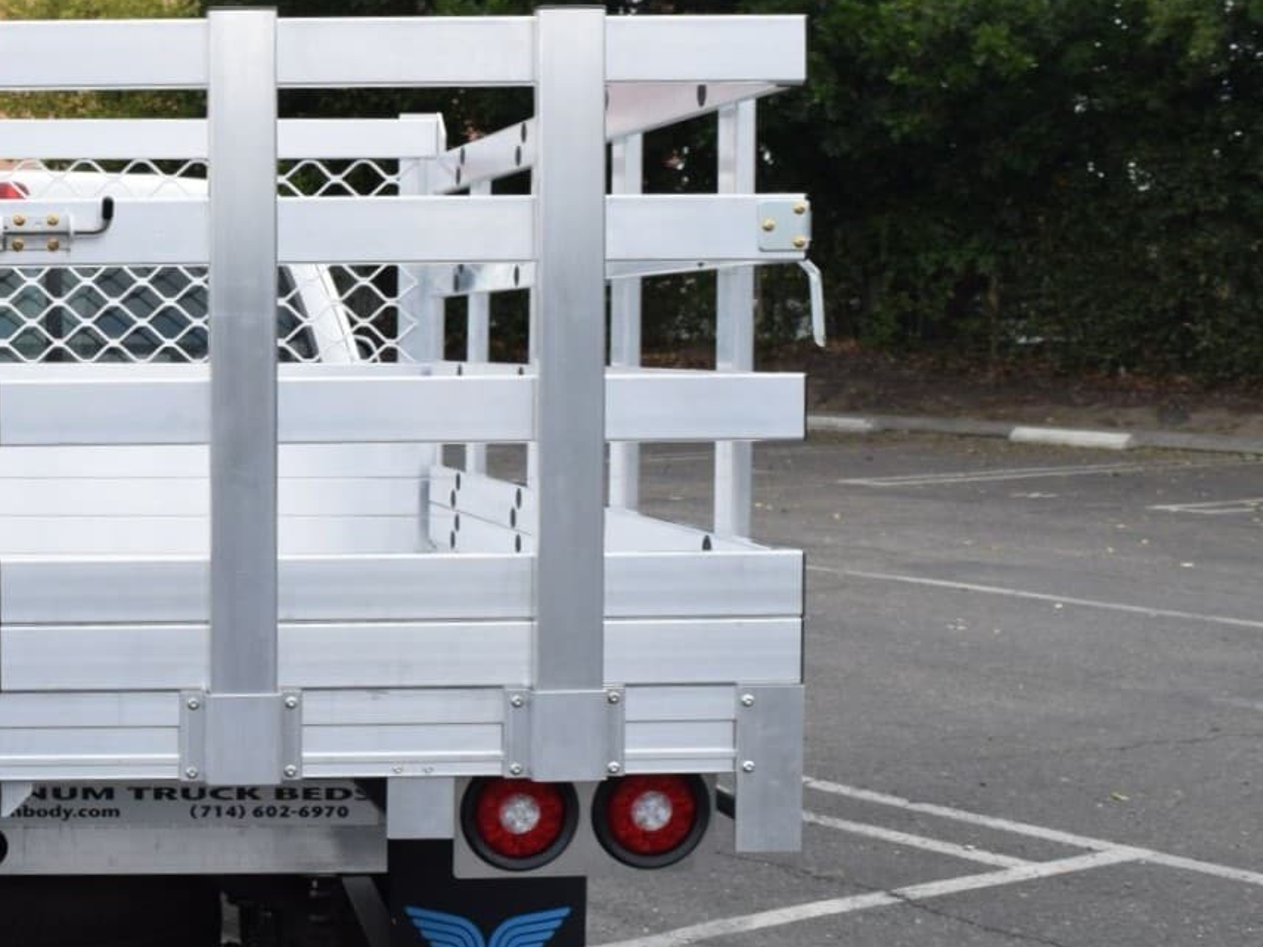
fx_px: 2445
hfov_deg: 26.7
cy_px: 488
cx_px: -126
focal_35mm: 67
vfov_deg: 21.9
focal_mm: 20
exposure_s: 1/250
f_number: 8
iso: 200
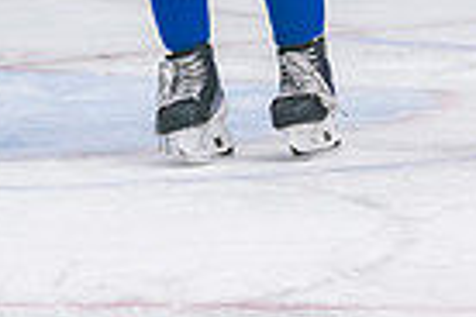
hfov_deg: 3.4
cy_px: -309
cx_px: 228
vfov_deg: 2.3
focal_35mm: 599
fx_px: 7919
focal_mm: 130
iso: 3200
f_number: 2.8
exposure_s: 1/640
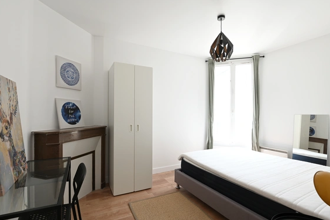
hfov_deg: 93.3
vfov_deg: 70.4
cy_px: 113
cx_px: 167
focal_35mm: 17
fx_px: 156
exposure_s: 1/6
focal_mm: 16
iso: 200
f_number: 11
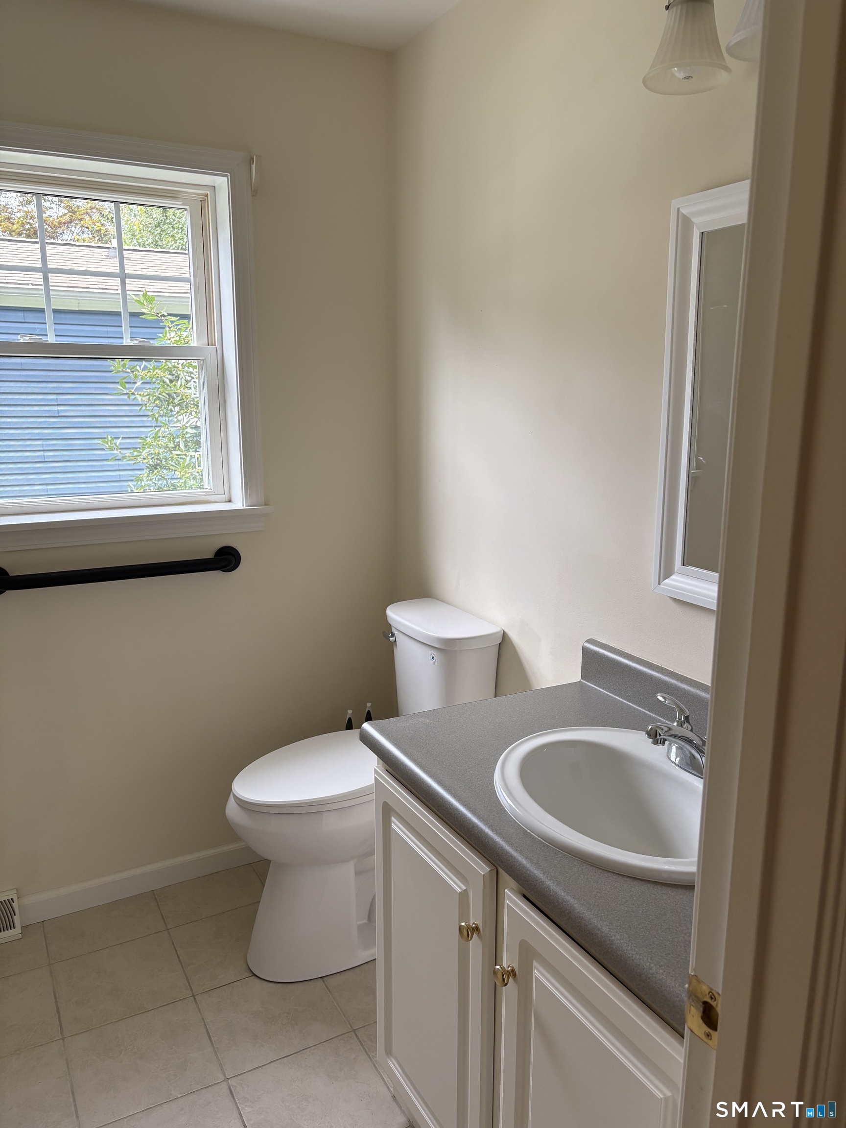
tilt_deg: -10.5
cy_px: 564
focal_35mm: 26
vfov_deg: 67.3
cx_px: 423
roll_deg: +0.0
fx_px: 847
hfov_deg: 53.1
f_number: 1.6
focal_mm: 5.96
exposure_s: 1/222
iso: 80
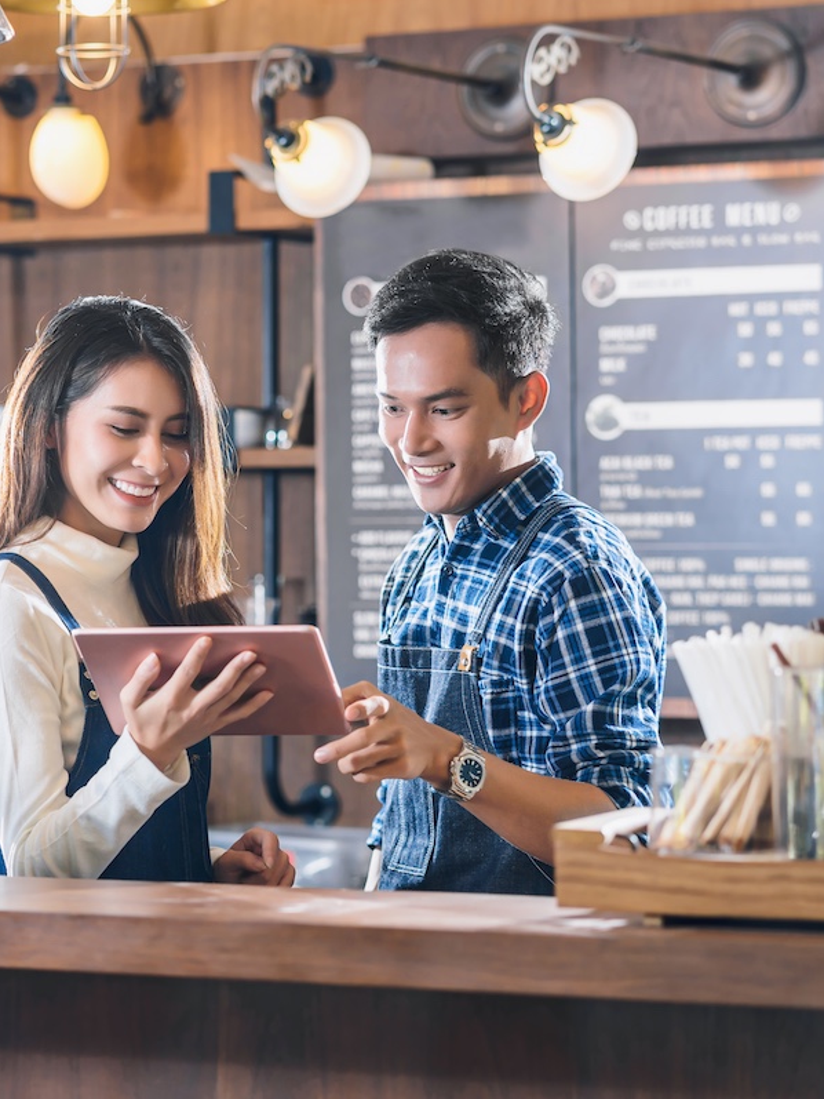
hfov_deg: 12.0
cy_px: 550
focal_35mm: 123
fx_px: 3903
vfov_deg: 16.0
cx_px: 333
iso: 200
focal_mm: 85
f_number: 2.8
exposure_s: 1/80
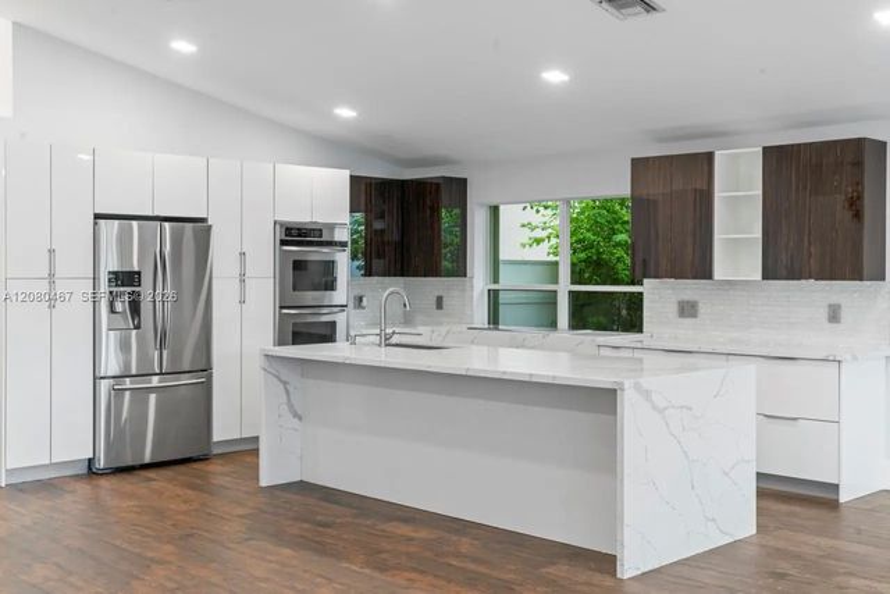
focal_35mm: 40
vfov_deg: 33.4
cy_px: 297
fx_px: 989
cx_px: 445
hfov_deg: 48.4
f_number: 11
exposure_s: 2.5
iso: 100
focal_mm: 40
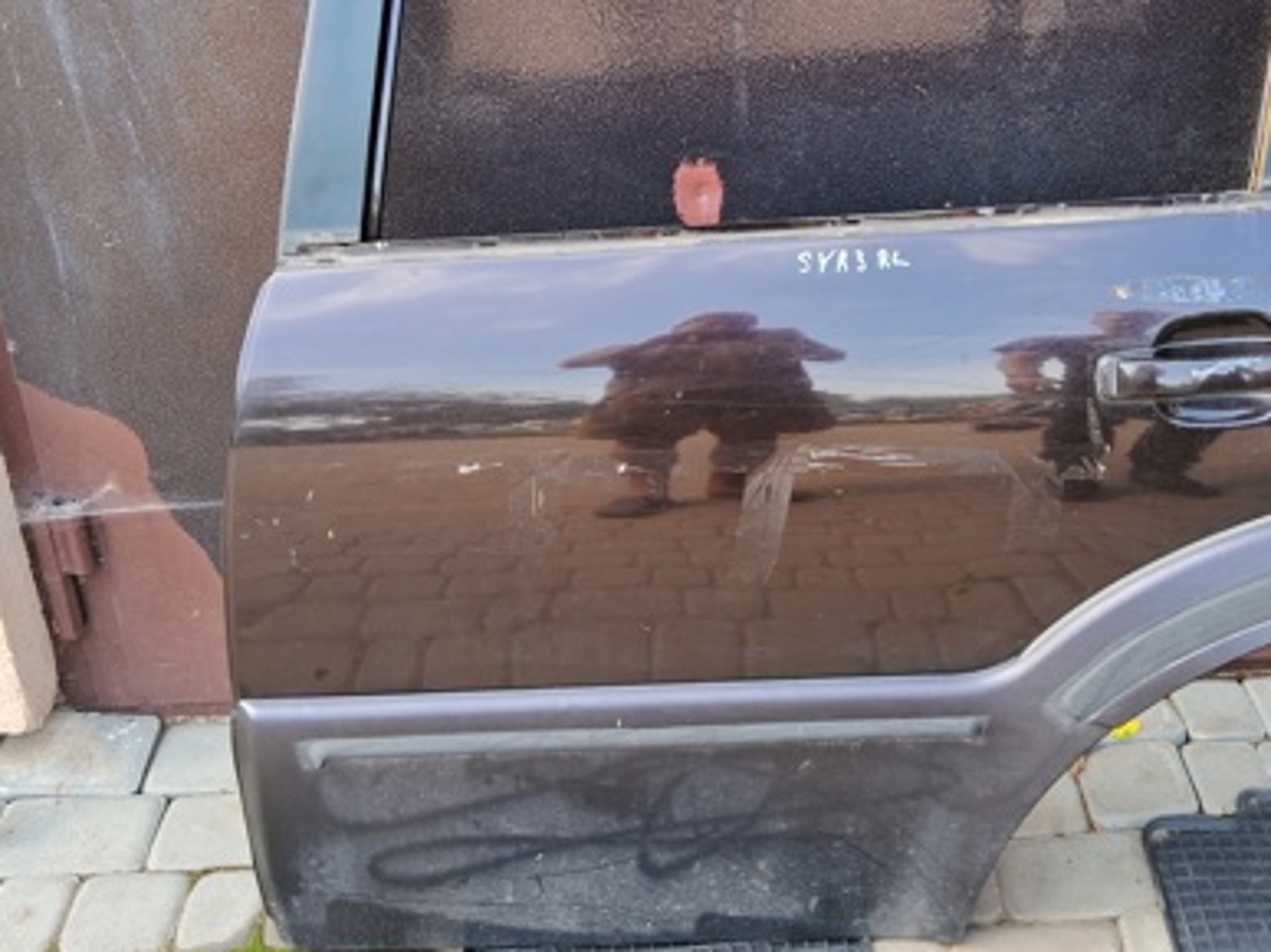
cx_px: 765
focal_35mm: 43
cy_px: 376
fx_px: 1578
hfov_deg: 43.6
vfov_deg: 33.5
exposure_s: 1/100
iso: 40
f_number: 1.8
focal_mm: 3.98
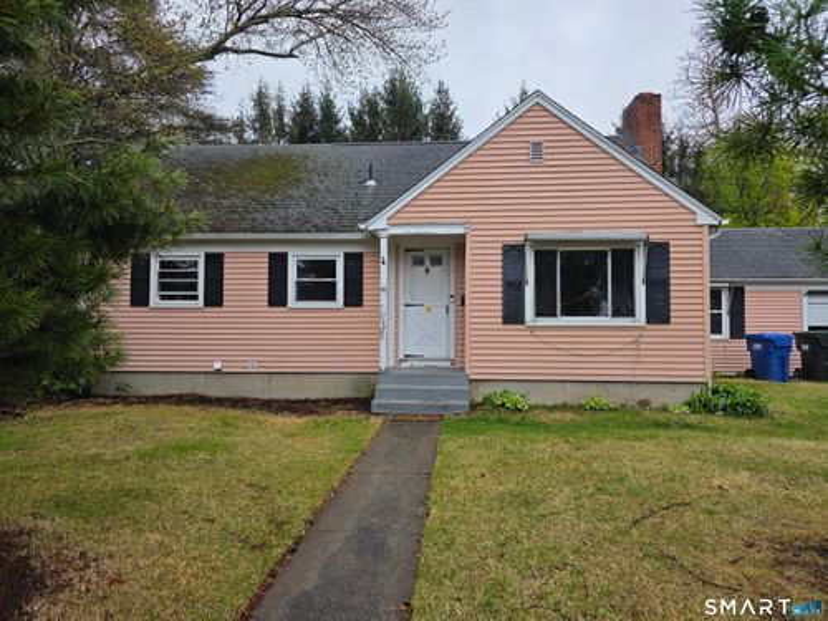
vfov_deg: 58.9
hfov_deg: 73.9
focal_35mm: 23
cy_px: 310
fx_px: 550
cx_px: 414
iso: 25
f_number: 1.7
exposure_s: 1/359
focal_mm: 6.3
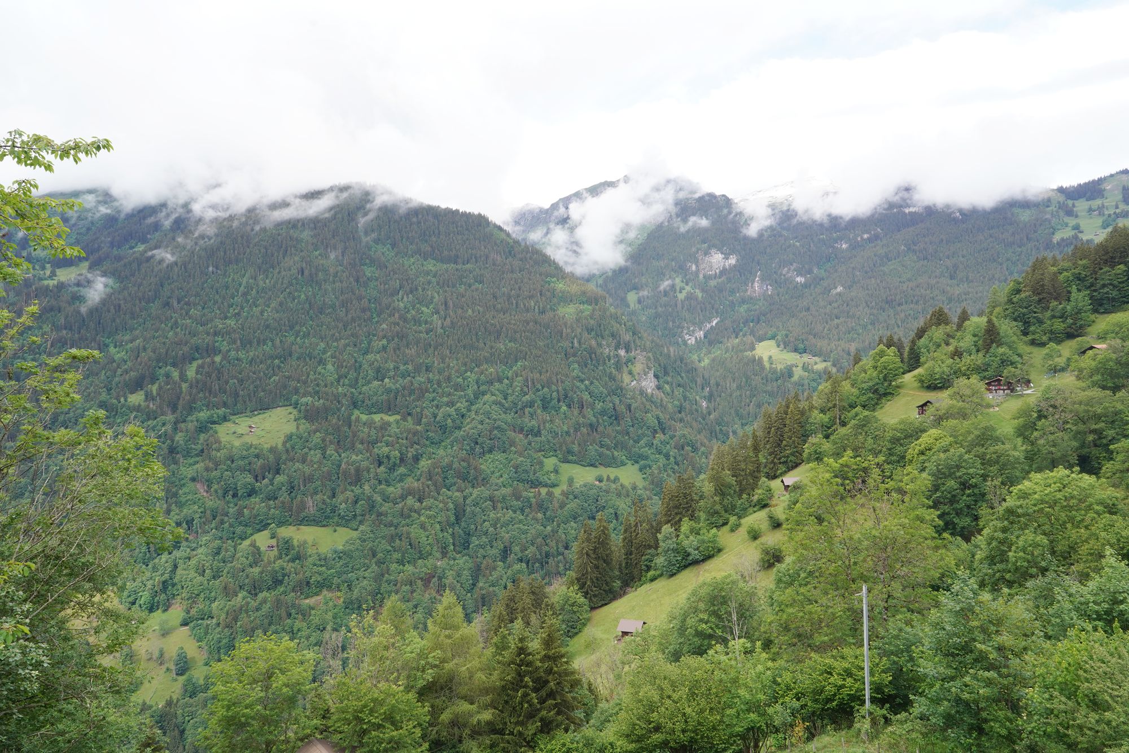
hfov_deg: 73.7
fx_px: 753
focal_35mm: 24
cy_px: 376
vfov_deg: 53.1
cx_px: 564
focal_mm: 24
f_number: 14
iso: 400
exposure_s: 1/100
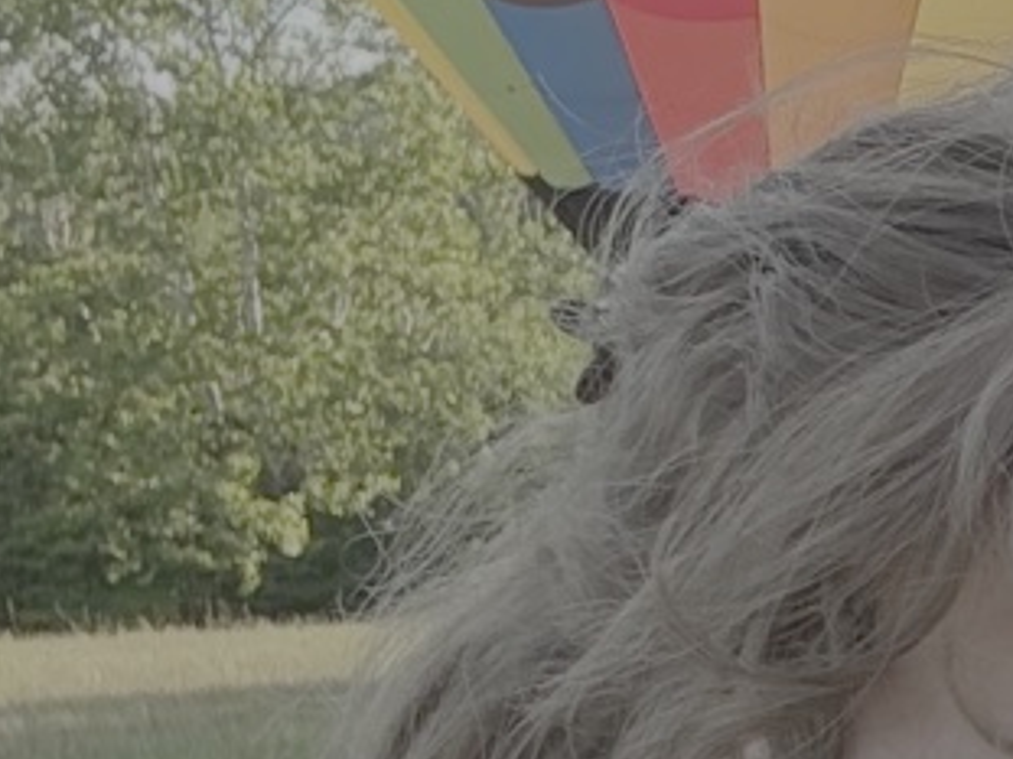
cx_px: 2443
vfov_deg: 11.0
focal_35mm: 133
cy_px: 801
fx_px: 3891
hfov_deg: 11.9
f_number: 1.9
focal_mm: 2.69
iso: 64
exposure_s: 1/244
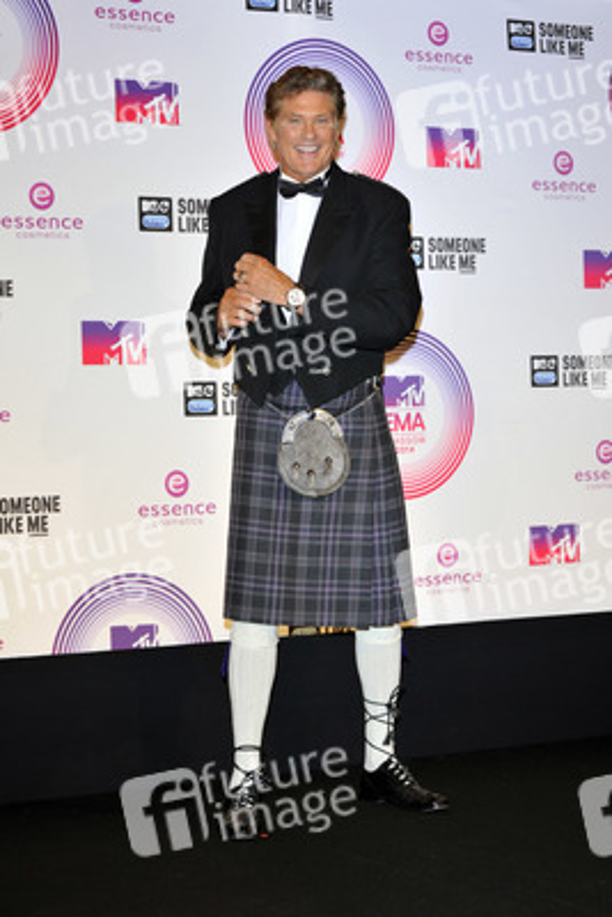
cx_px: 306
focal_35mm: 80
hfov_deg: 17.1
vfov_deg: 25.4
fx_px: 2038
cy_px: 458
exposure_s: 1/250
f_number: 7.1
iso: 800
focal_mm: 80
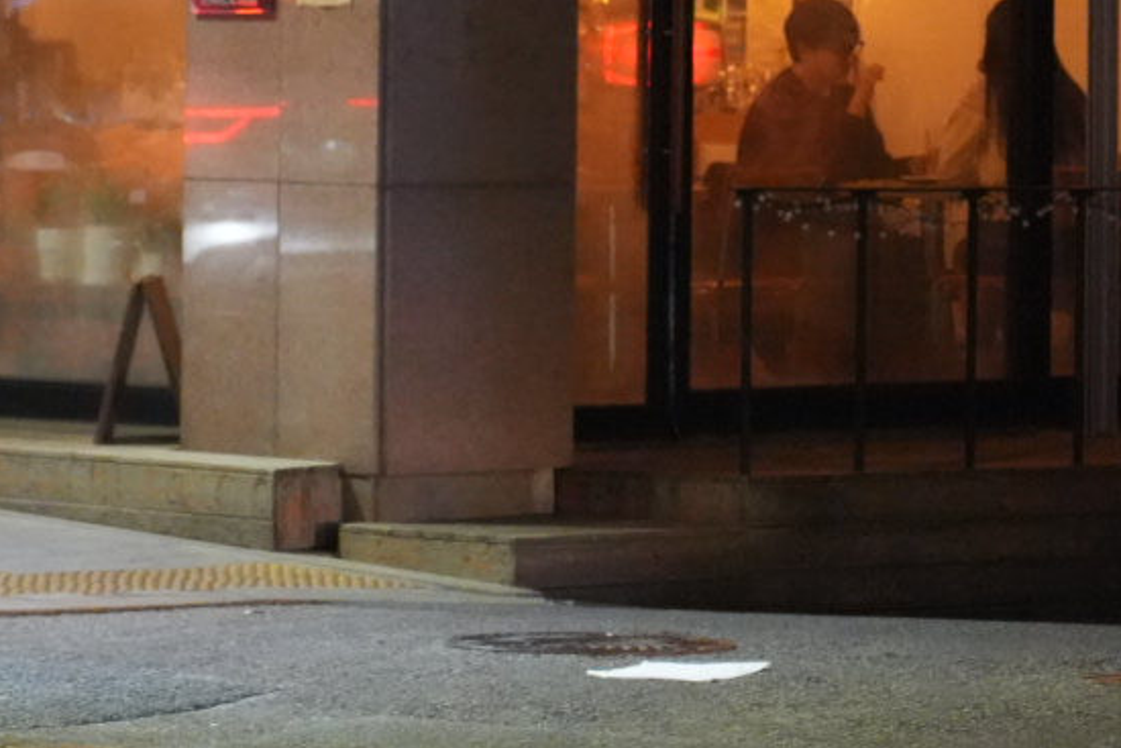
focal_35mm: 294
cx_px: 436
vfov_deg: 4.7
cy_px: -173
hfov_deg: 7.0
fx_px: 9157
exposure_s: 1/100
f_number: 4
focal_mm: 100
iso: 12800
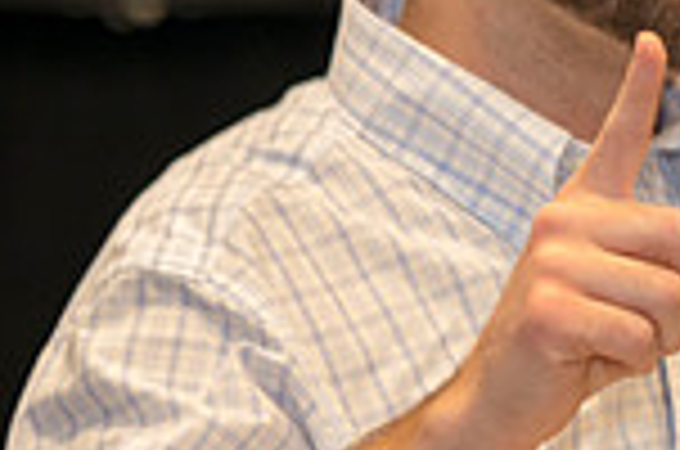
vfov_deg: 2.5
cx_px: 973
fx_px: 10160
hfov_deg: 3.8
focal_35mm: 539
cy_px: 212
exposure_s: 1/100
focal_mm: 140
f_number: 2.8
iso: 1250
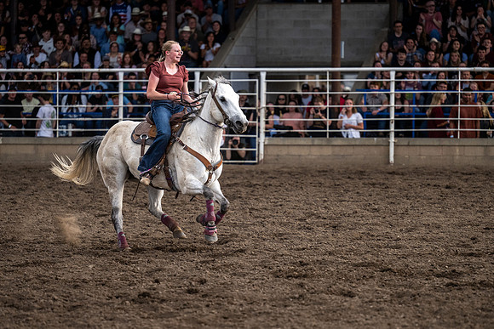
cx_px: 238
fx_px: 2469
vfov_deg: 7.6
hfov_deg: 11.4
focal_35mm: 180
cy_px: 202
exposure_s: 1/8000
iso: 1250
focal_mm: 145
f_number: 2.8
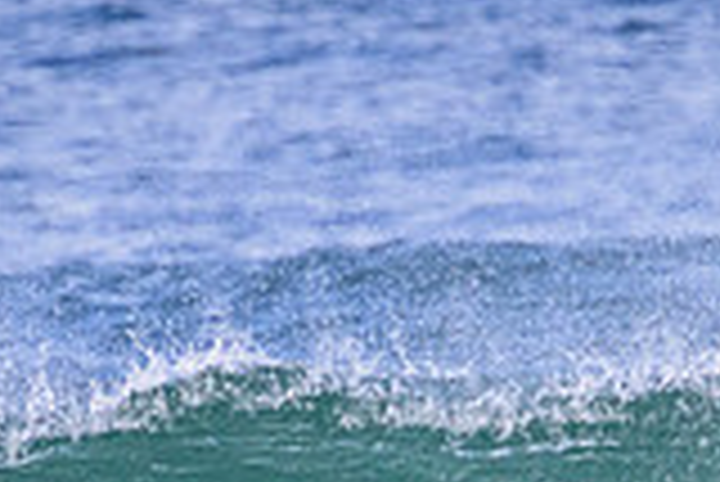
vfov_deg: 0.5
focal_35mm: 2903
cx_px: 495
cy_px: 741
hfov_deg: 0.7
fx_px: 58111
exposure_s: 1/2000
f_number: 11
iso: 3200
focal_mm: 800
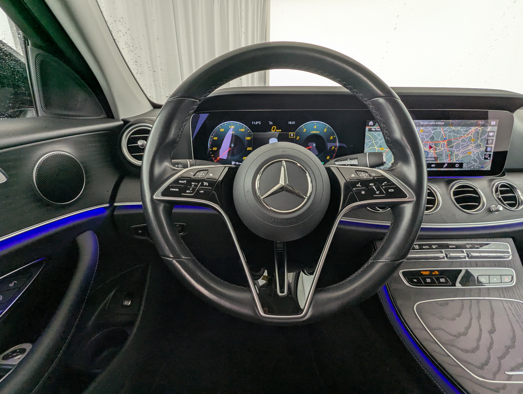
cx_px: 262
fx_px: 242
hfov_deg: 94.4
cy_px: 197
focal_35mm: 16
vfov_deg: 78.2
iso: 69
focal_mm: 2.35
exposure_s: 1/77.7
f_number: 2.2
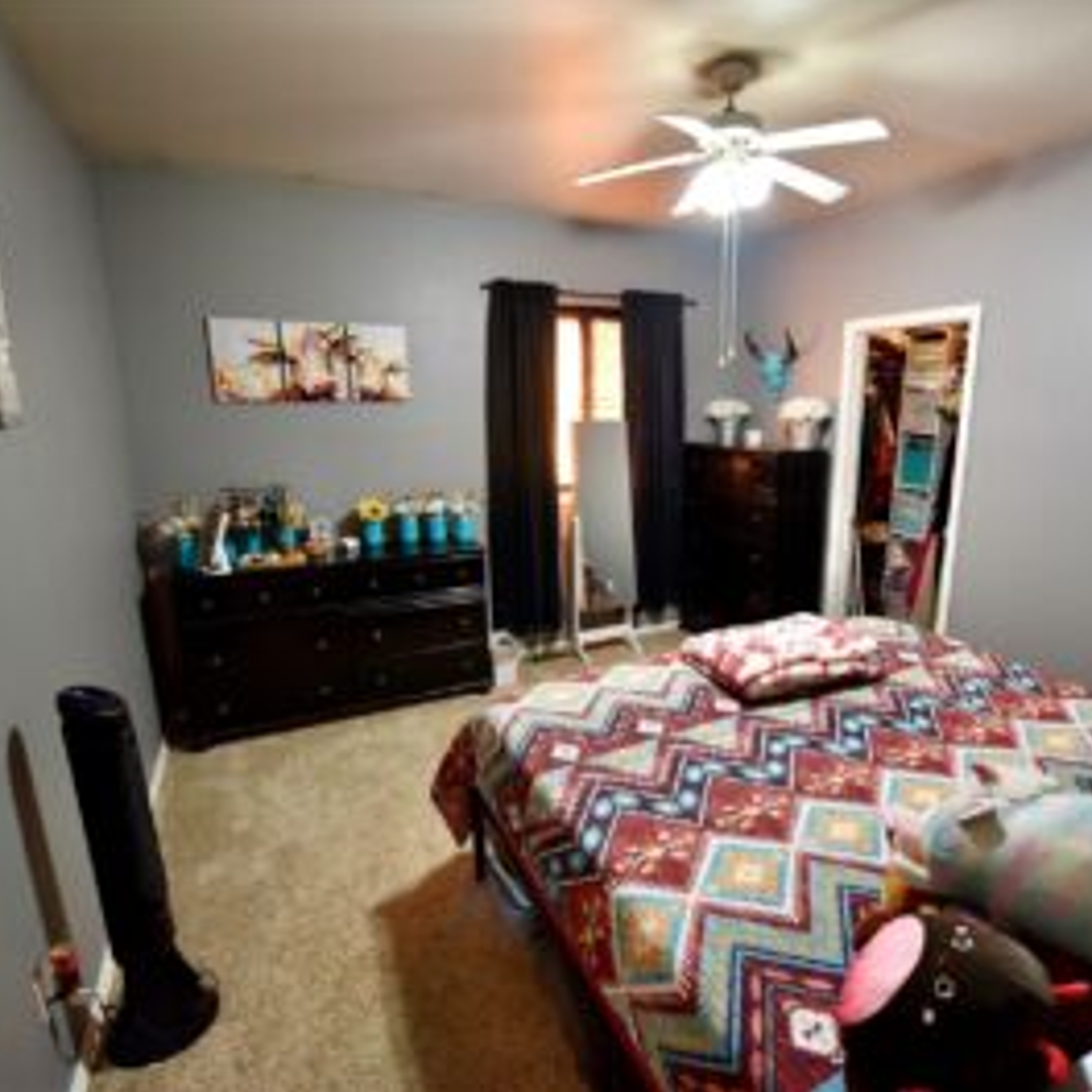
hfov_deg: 80.4
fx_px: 642
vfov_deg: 80.7
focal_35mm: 18
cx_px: 612
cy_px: 544
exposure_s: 1/60
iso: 800
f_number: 2.8
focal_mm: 14
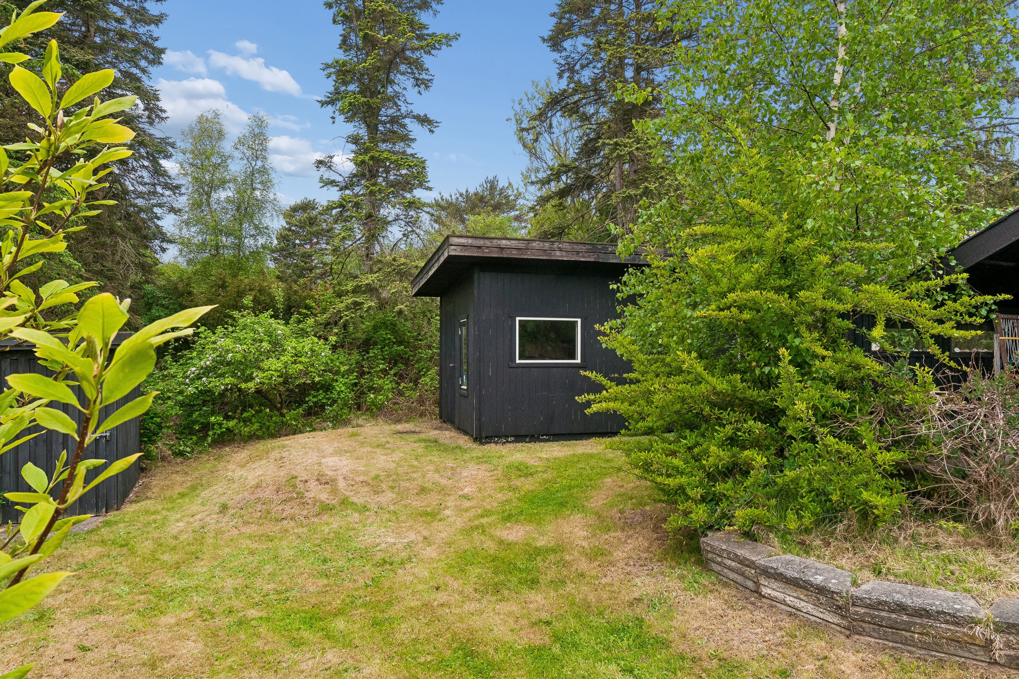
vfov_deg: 59.5
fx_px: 594
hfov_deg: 81.2
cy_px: 340
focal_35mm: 21
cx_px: 510
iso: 400
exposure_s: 1/250
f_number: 10
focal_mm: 14
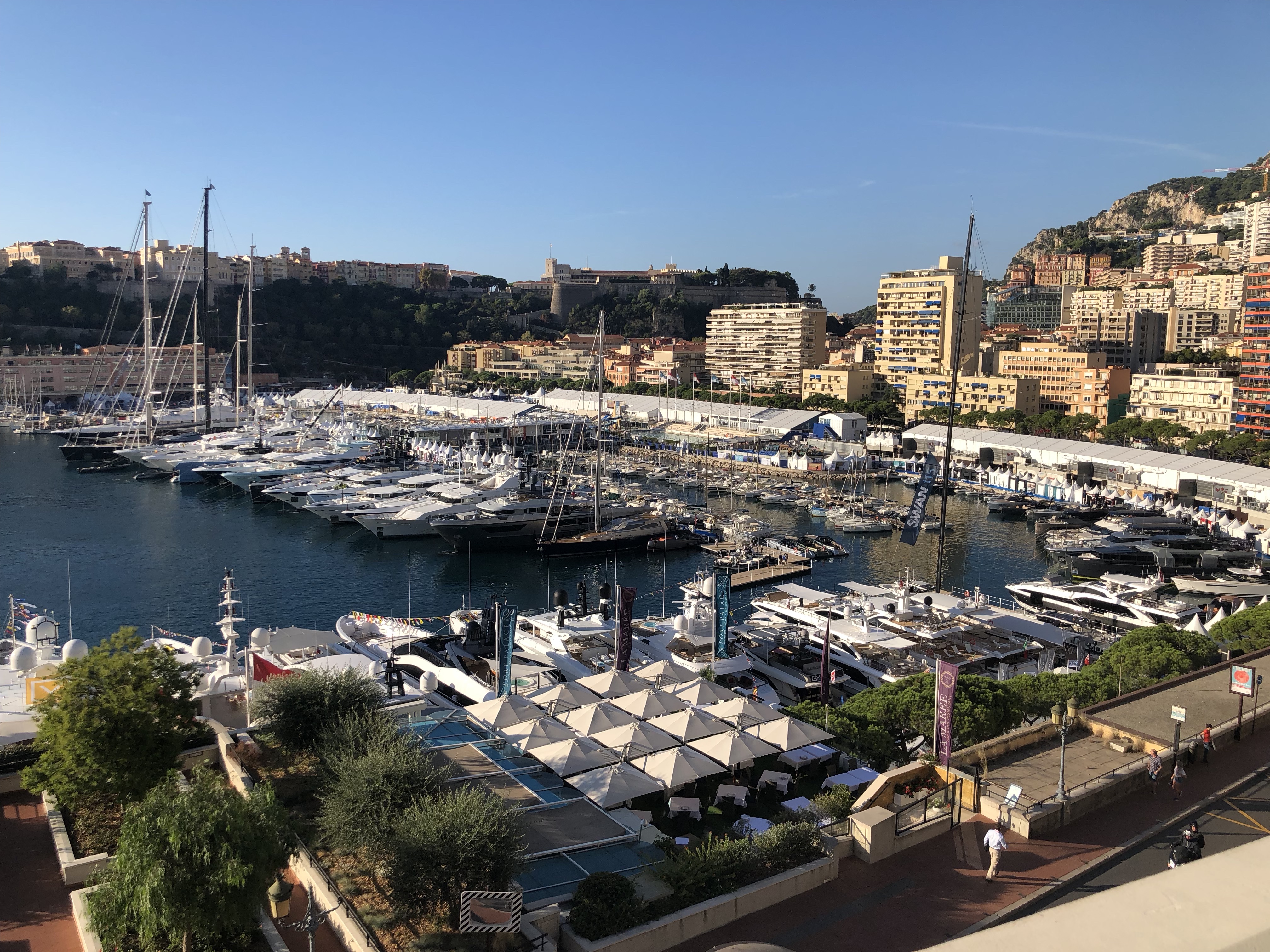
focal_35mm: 28
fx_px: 1027
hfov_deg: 63.4
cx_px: 635
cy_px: 476
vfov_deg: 49.7
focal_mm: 4
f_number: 1.8
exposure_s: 1/2024
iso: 20
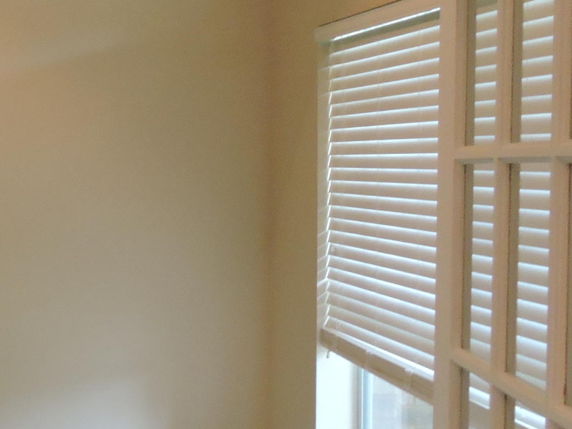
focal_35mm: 67
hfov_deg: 25.3
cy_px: 208
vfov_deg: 21.9
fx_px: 1107
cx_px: -158
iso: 400
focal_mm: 4.3
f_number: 3.3
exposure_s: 1/20
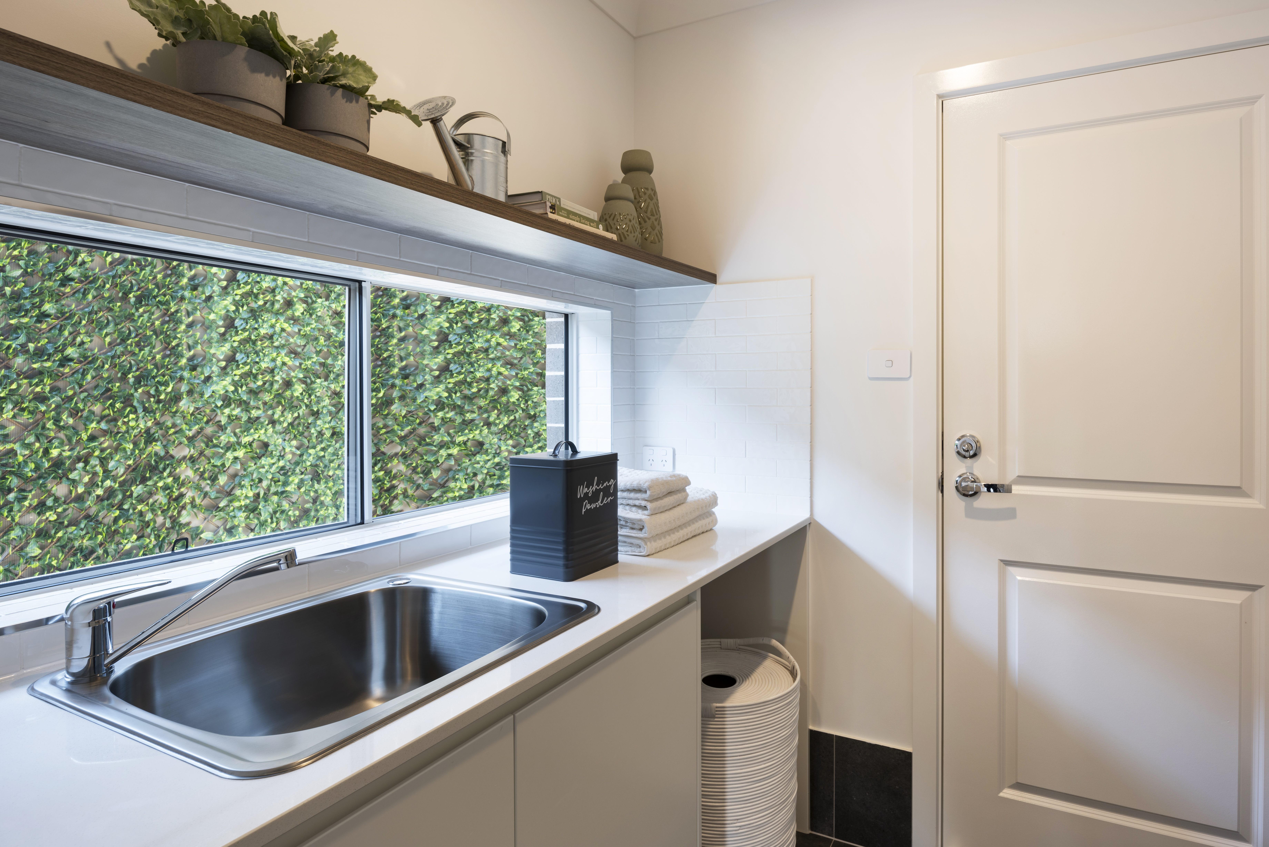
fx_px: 670
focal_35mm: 19
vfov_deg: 64.6
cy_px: 424
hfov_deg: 86.9
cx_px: 634
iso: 64
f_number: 13
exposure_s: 1/2
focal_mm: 19
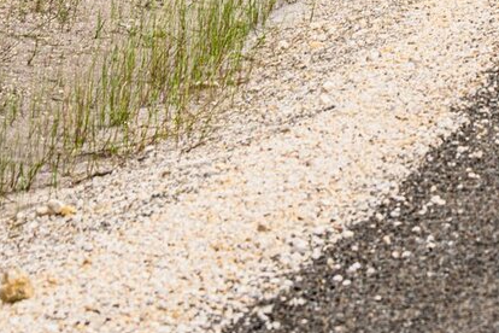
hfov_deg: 7.4
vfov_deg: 5.0
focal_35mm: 274
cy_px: -267
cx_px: 817
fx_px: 3798
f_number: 7.1
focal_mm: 70
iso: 125
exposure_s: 1/500
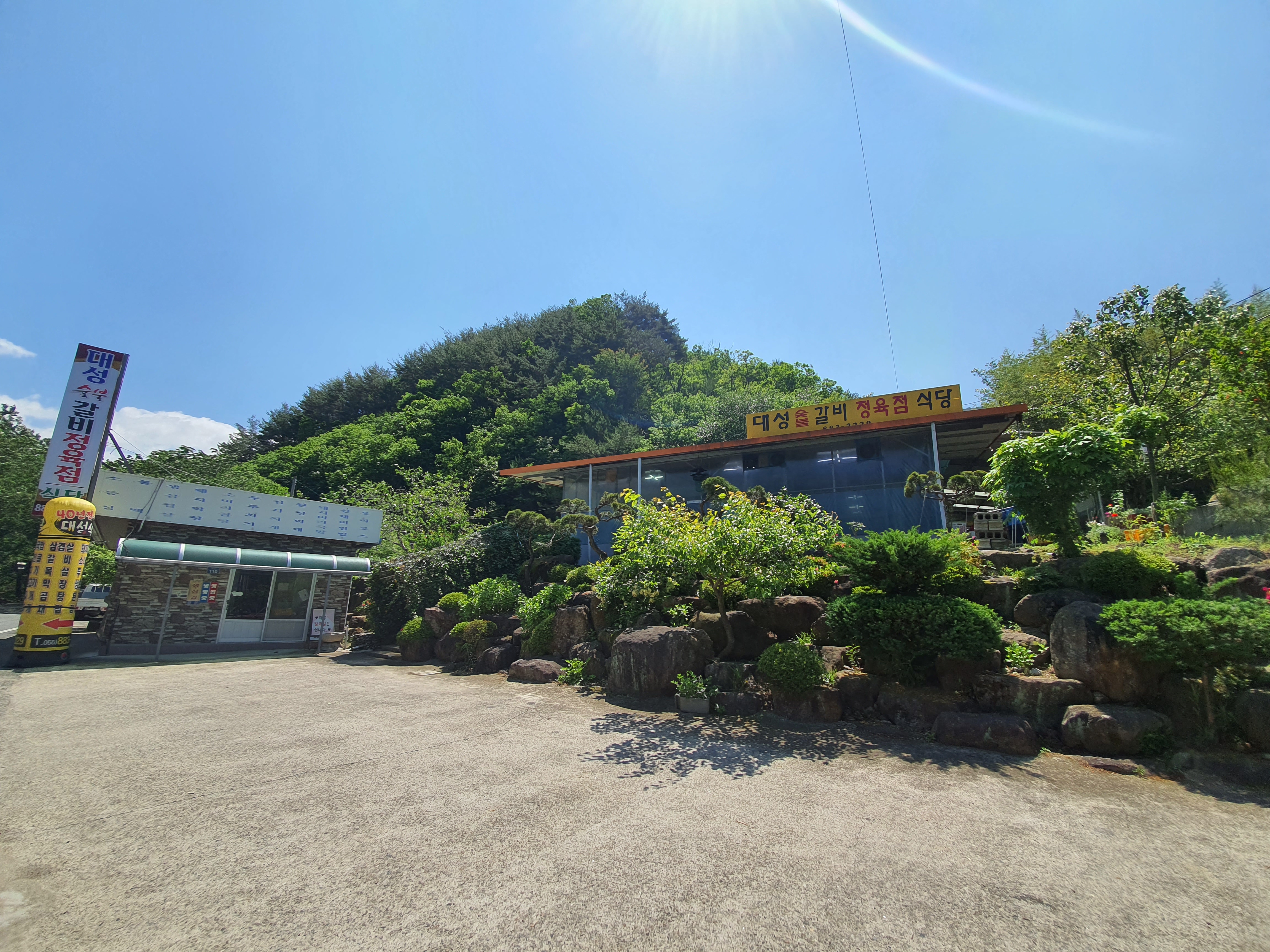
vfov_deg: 89.9
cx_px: 635
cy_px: 476
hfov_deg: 106.2
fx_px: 477
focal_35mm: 13
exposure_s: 1/1240
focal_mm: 1.8
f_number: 2.2
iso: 50
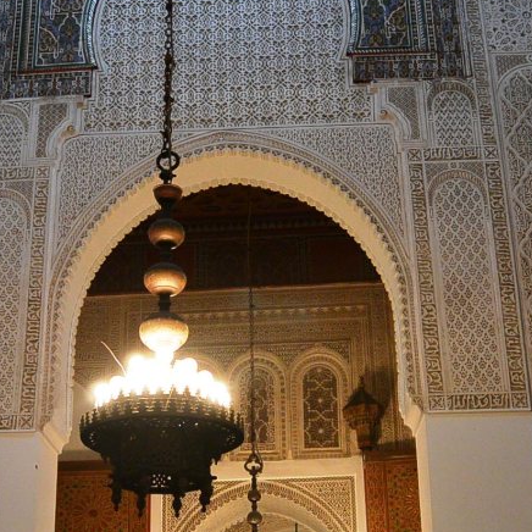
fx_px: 1008
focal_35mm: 58
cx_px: 228
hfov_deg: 29.5
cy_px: 341
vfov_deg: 29.4
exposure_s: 1/125
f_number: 3.5
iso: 500
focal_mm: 11
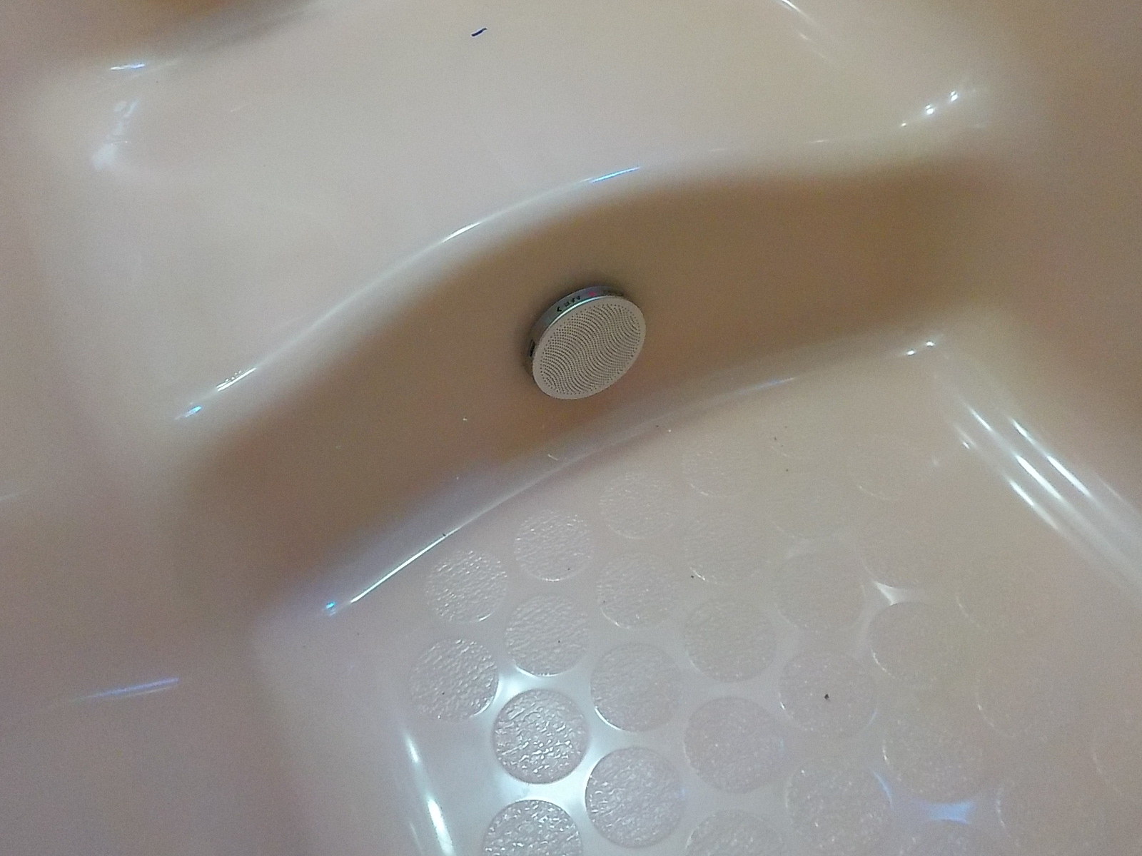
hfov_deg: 60.0
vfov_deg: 46.8
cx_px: 571
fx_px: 990
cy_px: 428
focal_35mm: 30
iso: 800
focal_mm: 4.1
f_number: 3.3
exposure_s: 1/30
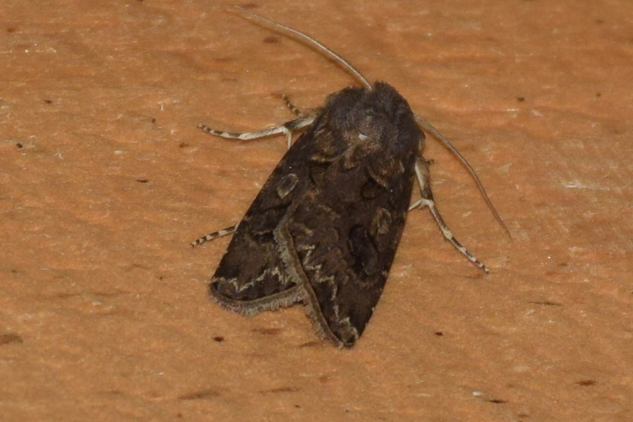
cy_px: 211
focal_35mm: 210
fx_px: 3692
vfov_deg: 6.5
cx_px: 316
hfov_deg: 9.8
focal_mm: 140
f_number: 5.6
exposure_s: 1/60
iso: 320
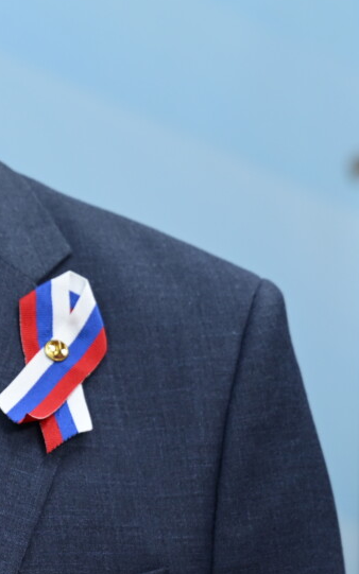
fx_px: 7266
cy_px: 49
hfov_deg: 2.8
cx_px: -278
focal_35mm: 464
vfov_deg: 4.5
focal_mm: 154
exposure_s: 1/125
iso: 500
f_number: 4
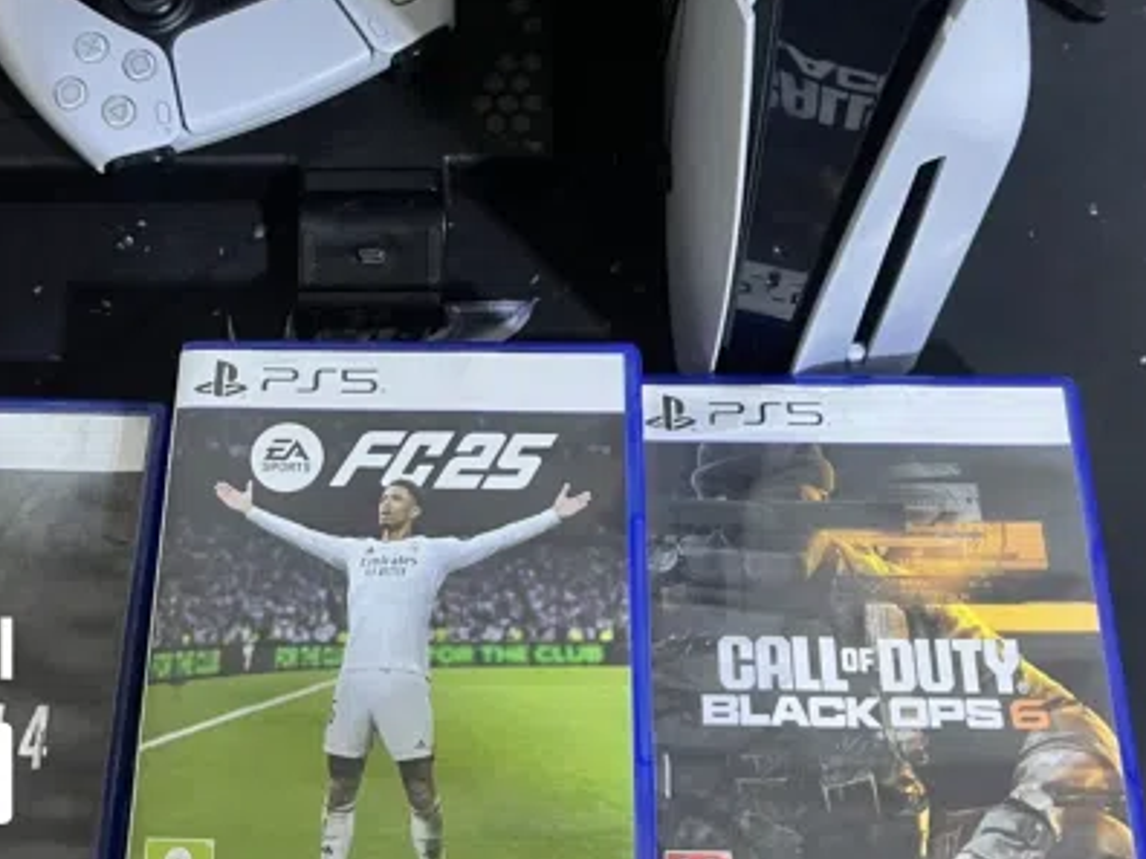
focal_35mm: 42
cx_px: 449
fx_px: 1390
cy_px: 200
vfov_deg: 33.6
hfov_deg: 44.5
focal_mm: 5.7
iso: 400
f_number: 1.5
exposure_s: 1/60
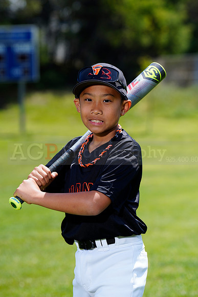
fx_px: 1525
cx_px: 99
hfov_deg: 7.4
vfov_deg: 11.1
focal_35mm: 185
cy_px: 148
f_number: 6.3
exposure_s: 1/250
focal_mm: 185
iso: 100
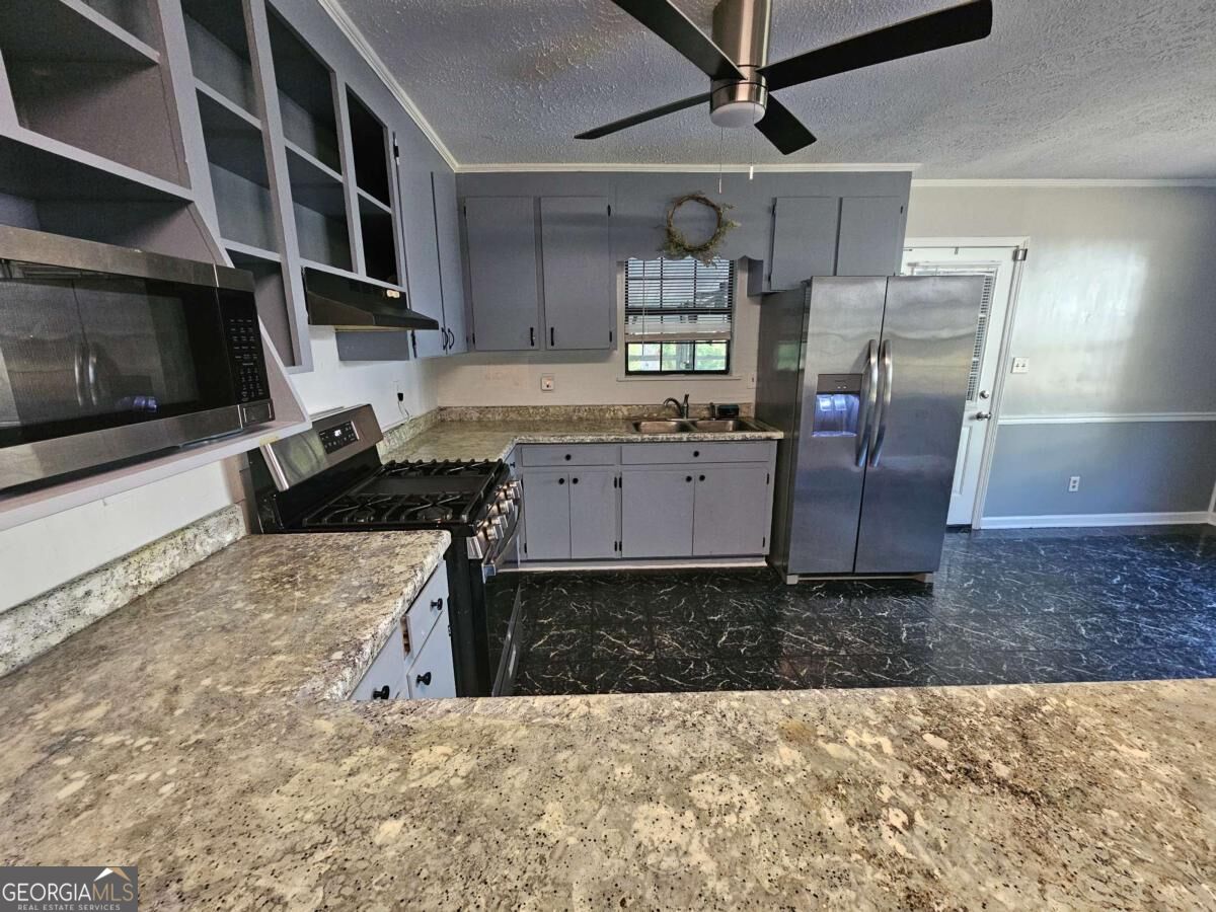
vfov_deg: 89.9
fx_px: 457
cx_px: 608
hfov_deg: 106.2
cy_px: 456
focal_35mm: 13
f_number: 2.2
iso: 640
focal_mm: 2.2
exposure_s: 1/30
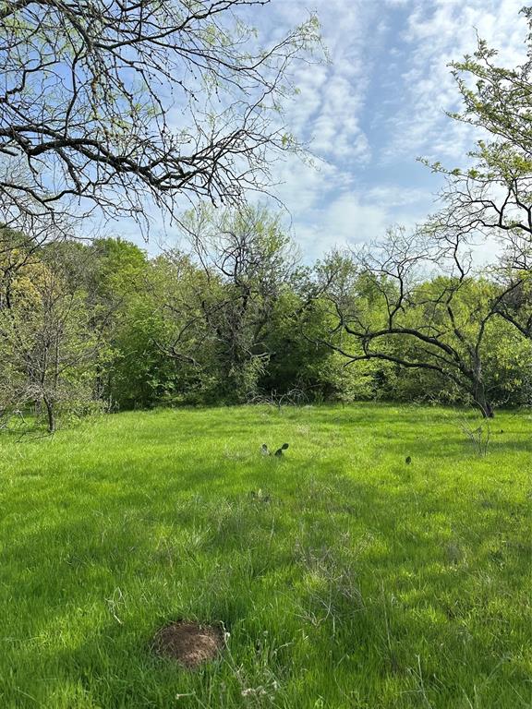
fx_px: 492
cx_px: 266
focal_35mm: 24
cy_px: 354
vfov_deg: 71.6
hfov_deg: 56.8
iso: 80
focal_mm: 6.86
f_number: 1.78
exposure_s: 1/5263
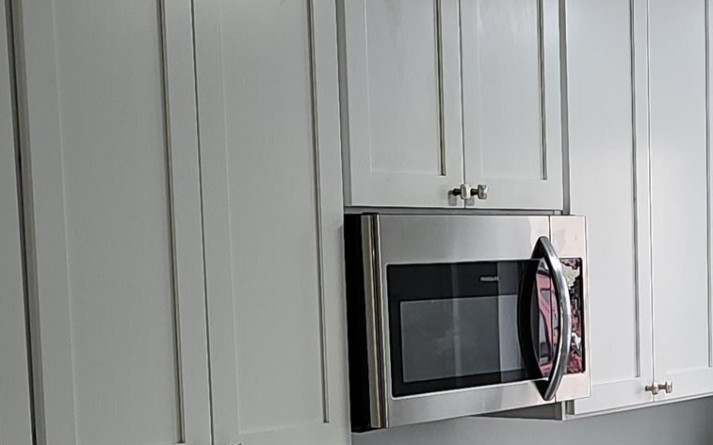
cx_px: 646
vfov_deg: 13.0
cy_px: 491
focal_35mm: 99
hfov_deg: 20.6
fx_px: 1924
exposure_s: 1/60
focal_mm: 6.3
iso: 25
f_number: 1.7
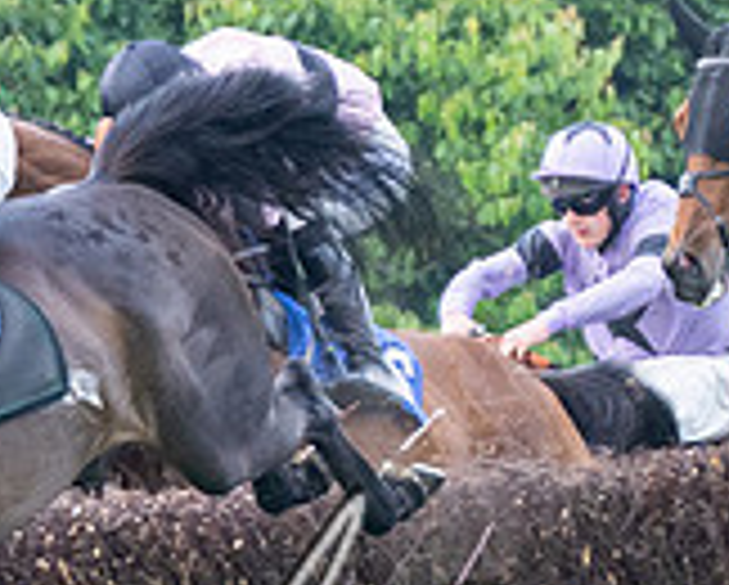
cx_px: -94
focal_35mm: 732
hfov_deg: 2.6
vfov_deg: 2.1
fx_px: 15812
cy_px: 315
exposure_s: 1/800
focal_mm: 98
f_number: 4
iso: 800
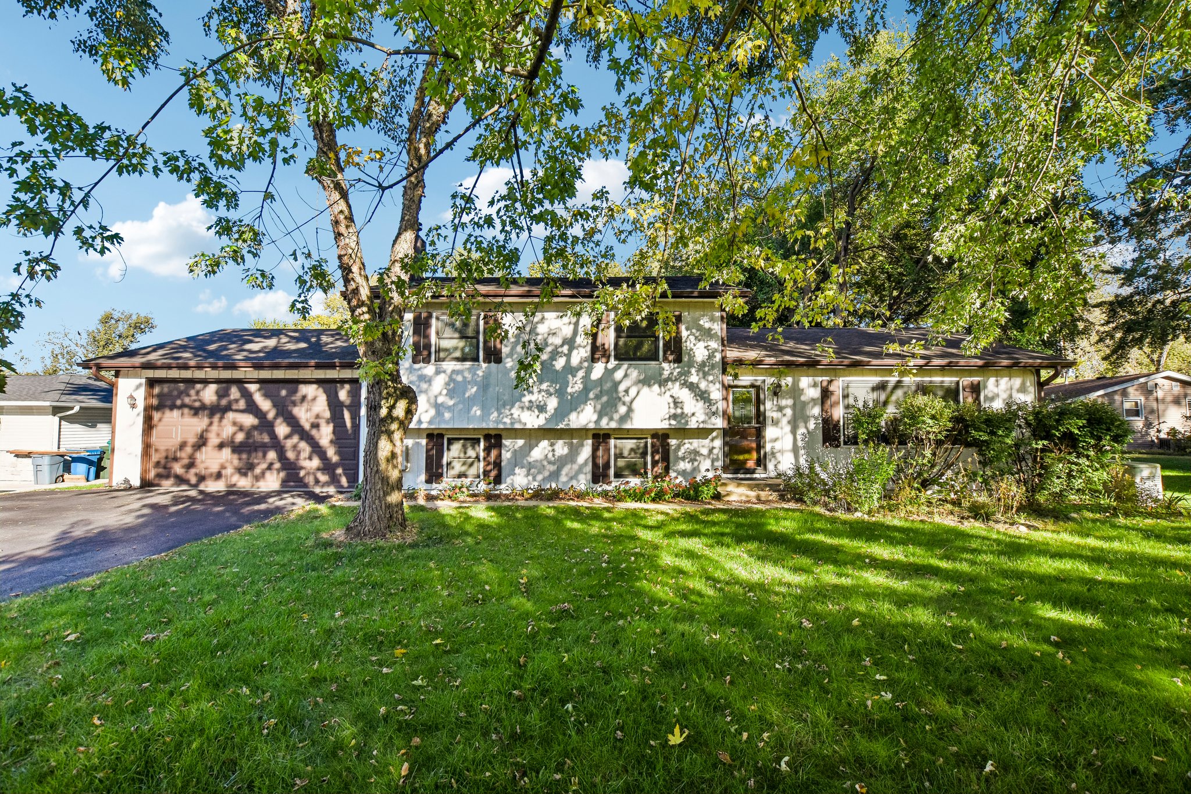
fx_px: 496
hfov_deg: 100.4
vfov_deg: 77.3
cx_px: 596
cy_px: 397
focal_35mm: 15
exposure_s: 1/400
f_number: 8
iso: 400
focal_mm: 10
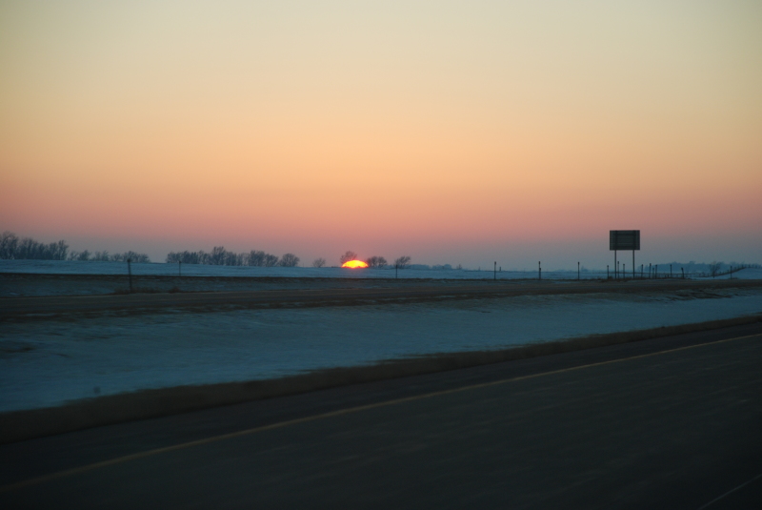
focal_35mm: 150
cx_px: 381
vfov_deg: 9.2
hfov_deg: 13.7
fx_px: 3178
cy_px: 255
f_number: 5.6
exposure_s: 1/125
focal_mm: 100
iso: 320
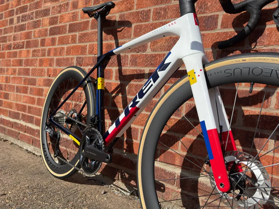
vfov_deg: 56.8
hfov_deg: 71.6
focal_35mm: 24
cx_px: 140
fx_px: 193
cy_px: 104
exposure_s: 1/6173
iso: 100
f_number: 1.78
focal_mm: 6.76
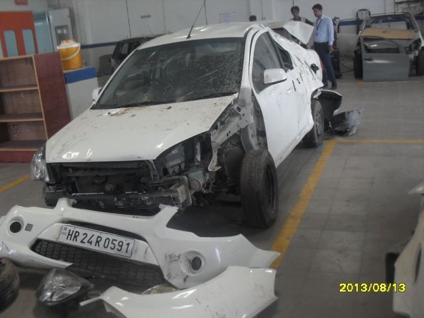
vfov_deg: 37.7
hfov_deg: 49.0
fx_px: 465
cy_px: 159
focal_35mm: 38
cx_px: 212
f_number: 2.8
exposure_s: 1/45
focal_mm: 6.3
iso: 80
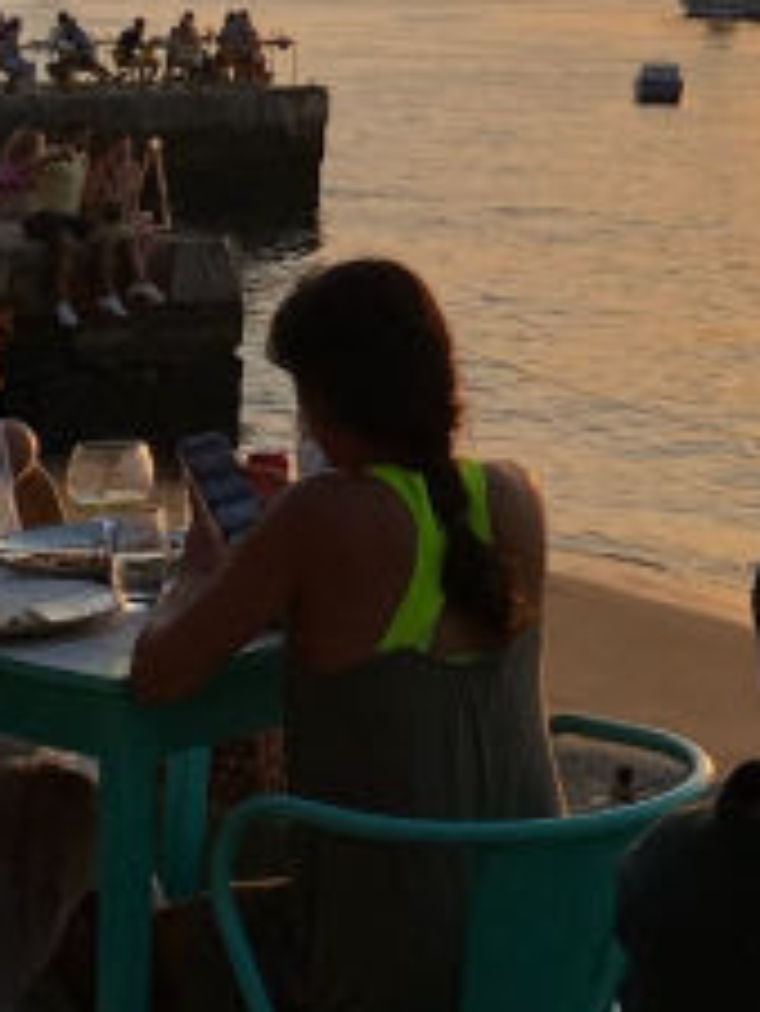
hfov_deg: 13.9
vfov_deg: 18.2
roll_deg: -2.3
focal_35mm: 104
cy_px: -106
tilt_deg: +2.7
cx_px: 886
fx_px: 3042
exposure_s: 1/1927
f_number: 1.8
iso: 32
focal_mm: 4.25
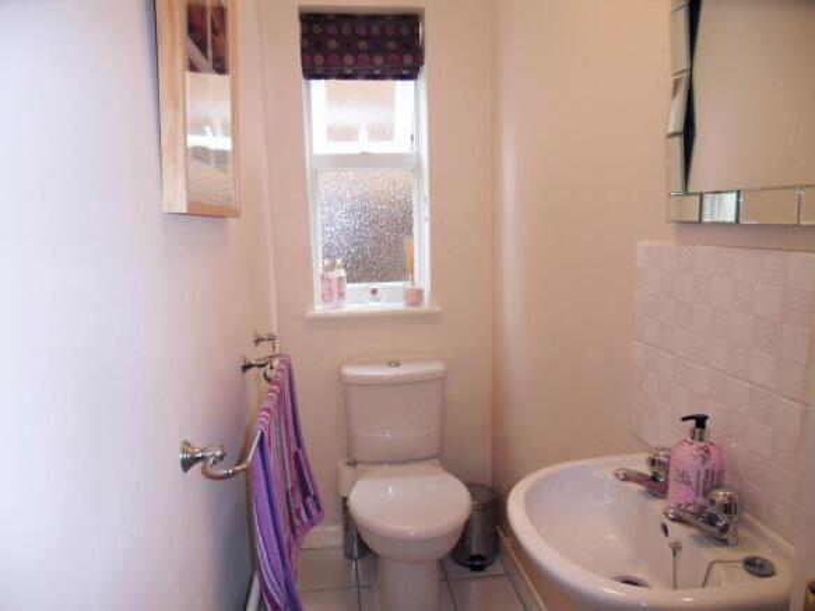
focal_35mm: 24
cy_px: 306
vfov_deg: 56.8
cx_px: 408
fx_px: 565
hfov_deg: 71.6
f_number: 3.3
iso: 200
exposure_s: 1/30
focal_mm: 4.2
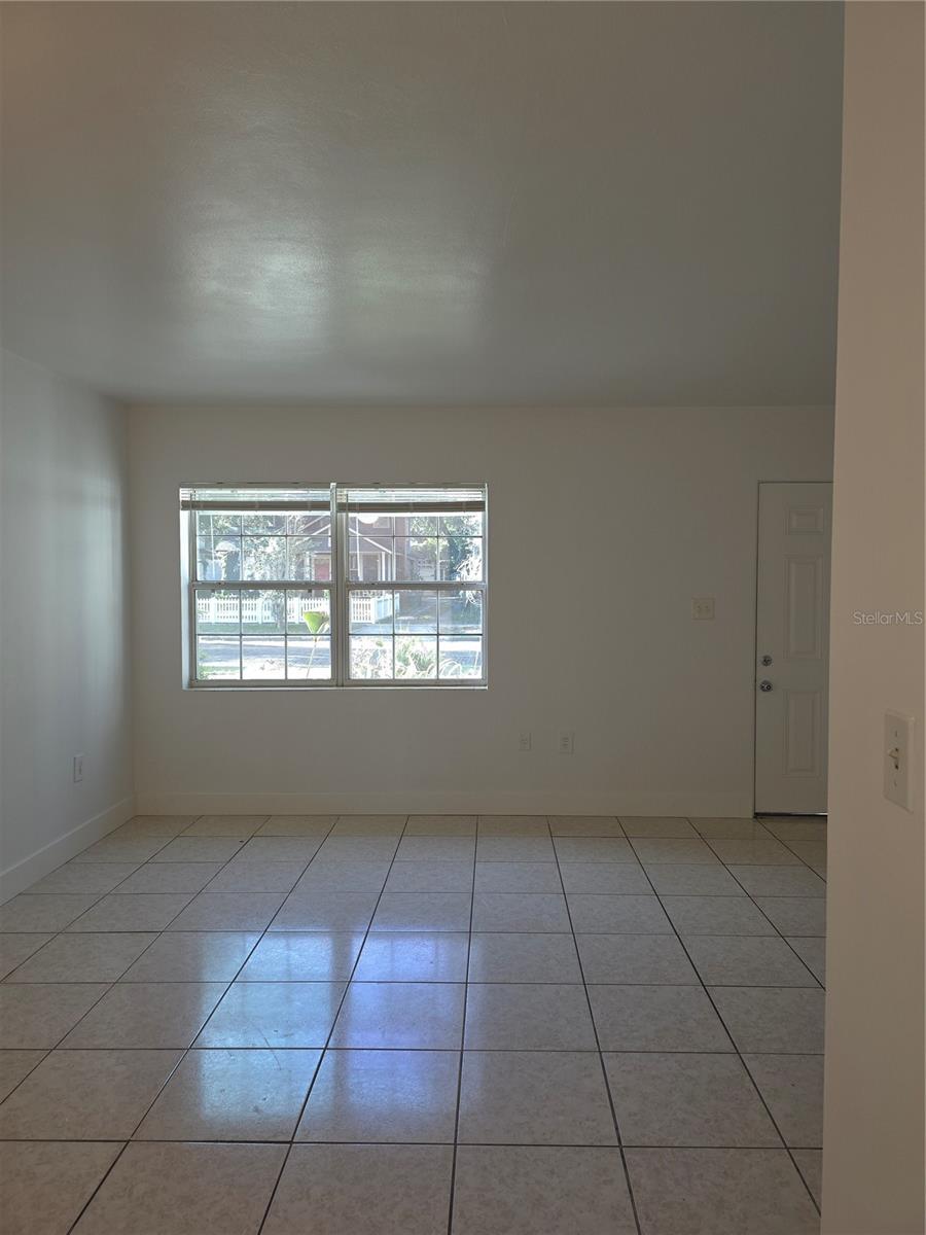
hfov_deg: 58.9
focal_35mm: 23
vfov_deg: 73.9
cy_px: 618
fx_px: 820
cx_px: 463
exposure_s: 1/60
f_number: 1.7
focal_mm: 6.3
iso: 125
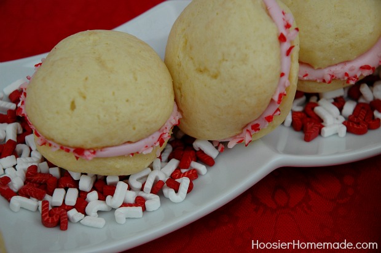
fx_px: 1110
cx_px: 190
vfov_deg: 13.0
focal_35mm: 105
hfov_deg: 19.5
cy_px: 126
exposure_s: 1/125
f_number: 5.6
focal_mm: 70
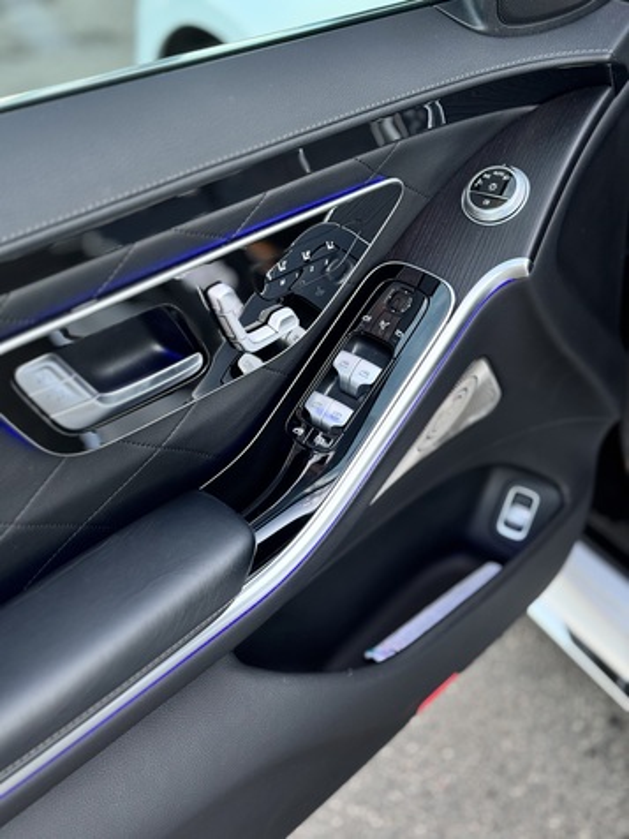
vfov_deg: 39.7
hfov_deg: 30.3
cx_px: 314
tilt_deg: -34.6
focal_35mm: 48
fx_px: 1163
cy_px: 420
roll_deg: +4.3
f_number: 1.78
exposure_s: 1/50
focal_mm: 6.76
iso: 80
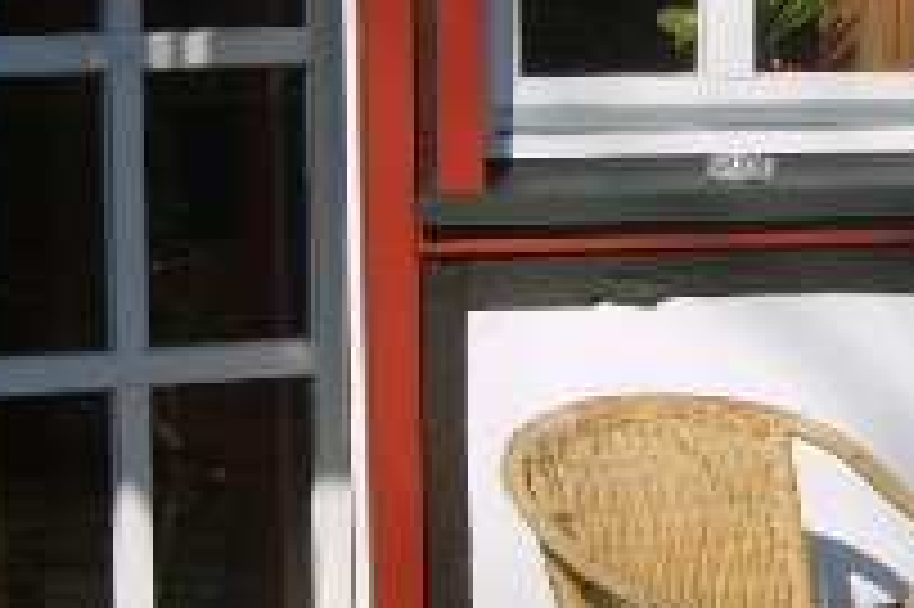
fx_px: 3577
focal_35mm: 141
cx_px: 873
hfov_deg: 14.4
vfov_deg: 9.7
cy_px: 275
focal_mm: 7.2
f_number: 7.7
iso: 50
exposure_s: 1/180
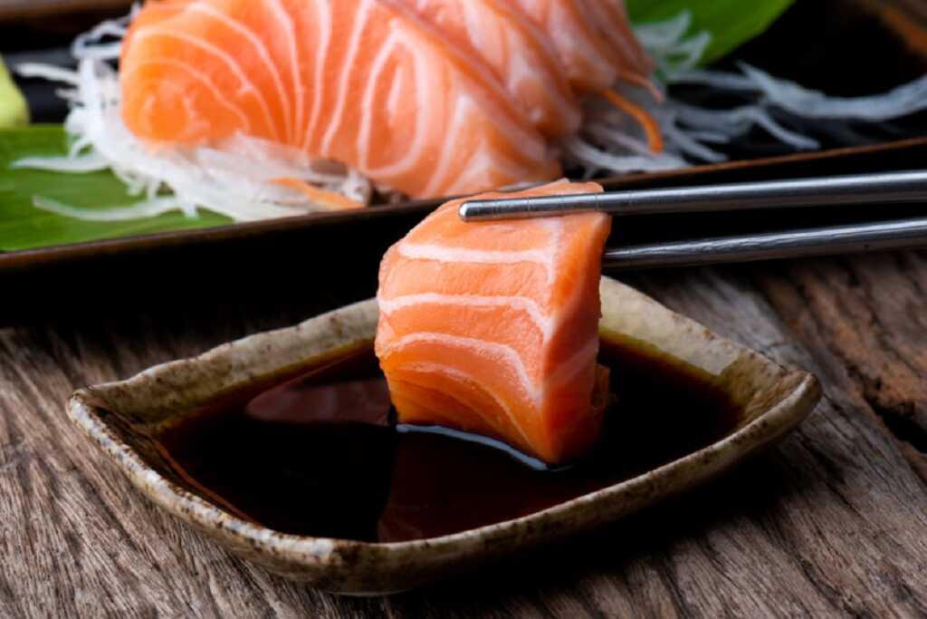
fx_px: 2704
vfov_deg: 13.0
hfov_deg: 19.5
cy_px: 310
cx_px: 464
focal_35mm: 105
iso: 160
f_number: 16
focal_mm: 105
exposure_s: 1/125
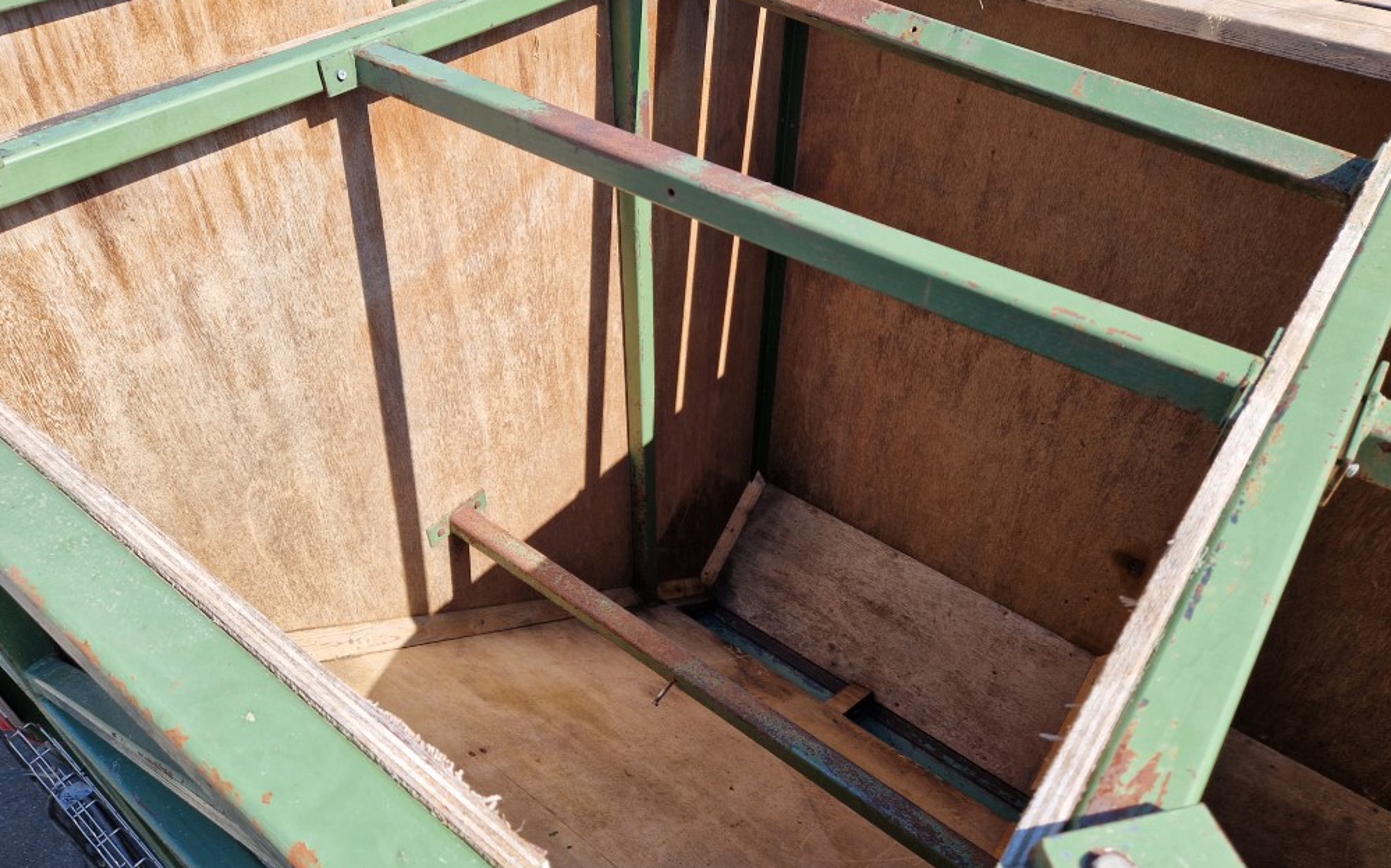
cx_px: 703
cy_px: 430
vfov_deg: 49.3
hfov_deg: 72.6
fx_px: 948
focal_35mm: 25
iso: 50
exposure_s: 1/686
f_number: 1.8
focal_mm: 5.4
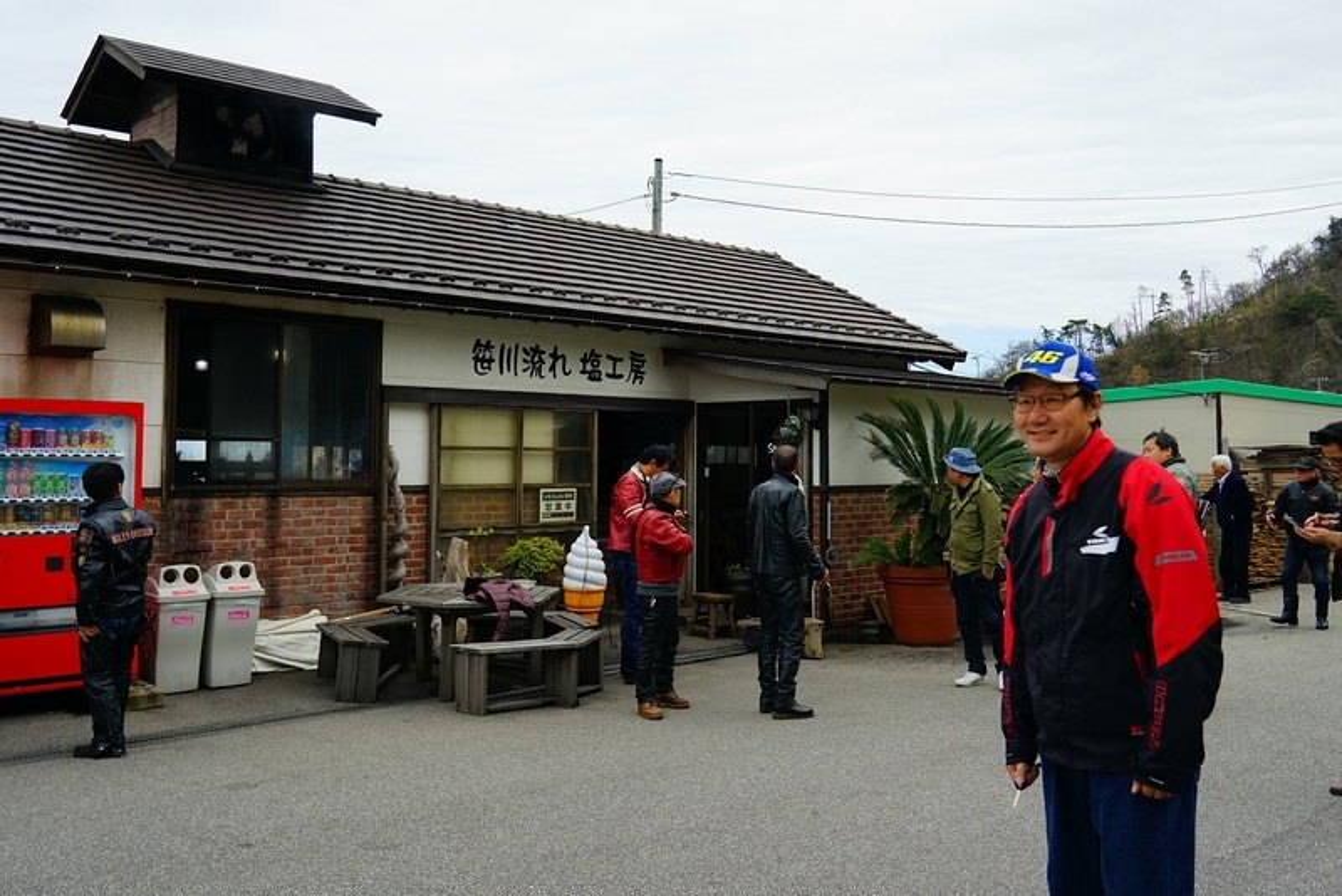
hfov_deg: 73.7
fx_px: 895
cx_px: 671
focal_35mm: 24
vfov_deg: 53.2
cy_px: 448
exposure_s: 1/1250
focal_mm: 24
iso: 200
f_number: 4
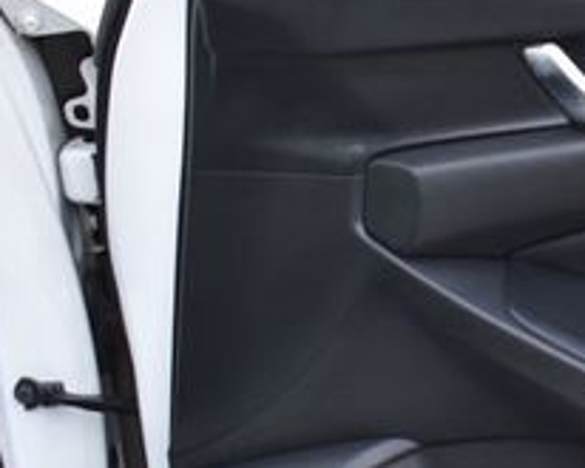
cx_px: 809
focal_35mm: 100
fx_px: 1740
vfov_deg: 15.3
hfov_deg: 17.6
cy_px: 295
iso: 400
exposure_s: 1/100
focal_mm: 23
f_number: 5
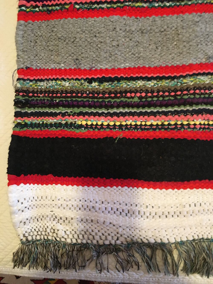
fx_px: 238
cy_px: 142
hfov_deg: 48.2
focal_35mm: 29
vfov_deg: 61.7
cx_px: 106
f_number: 2.2
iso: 200
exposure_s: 1/17
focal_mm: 4.15
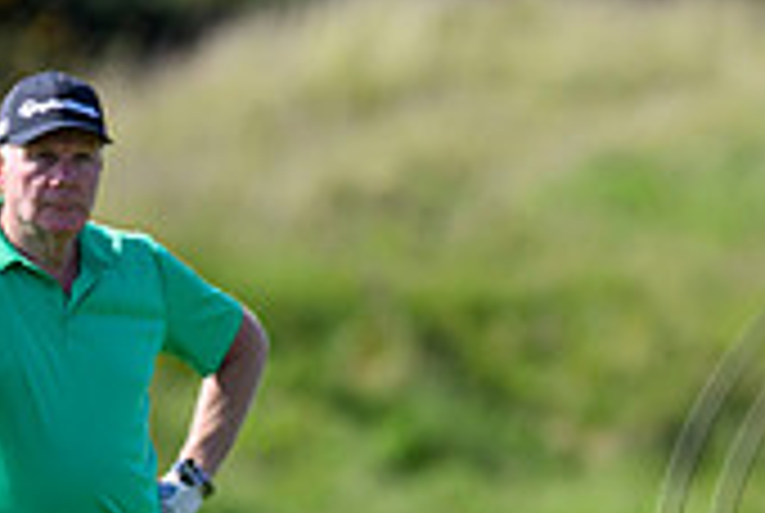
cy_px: 610
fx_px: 28971
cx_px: 1112
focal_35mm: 1361
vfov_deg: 1.0
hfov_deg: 1.5
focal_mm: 400
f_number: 4.5
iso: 500
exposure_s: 1/2500
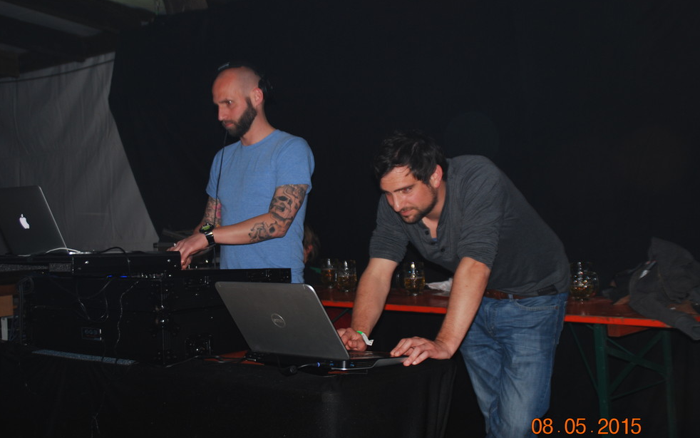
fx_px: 1040
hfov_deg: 37.2
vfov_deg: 23.8
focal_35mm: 55
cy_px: 224
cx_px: 353
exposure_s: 1/60
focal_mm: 35
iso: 200
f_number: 4.2
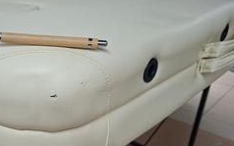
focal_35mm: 41
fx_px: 262
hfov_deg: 46.0
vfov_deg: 30.7
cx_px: 50
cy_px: 111
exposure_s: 1/120
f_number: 1.8
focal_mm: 5.54
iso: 320
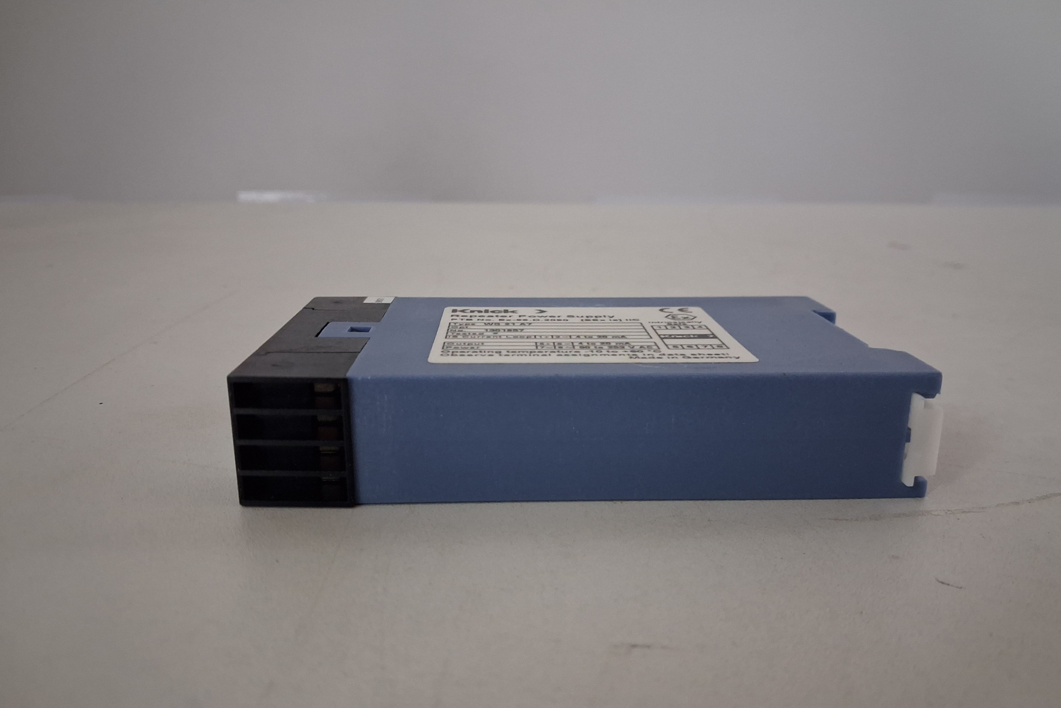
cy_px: 408
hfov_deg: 63.7
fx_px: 855
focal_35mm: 29
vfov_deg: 44.8
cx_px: 527
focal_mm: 4
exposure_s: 1/50
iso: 500
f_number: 1.8
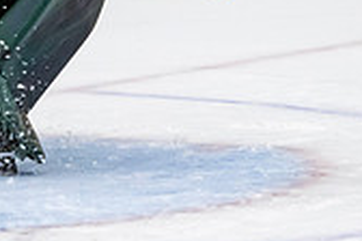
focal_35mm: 634
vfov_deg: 2.2
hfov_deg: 3.3
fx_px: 6375
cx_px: 117
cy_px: -74
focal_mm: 130
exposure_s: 1/640
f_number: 3.2
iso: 2000
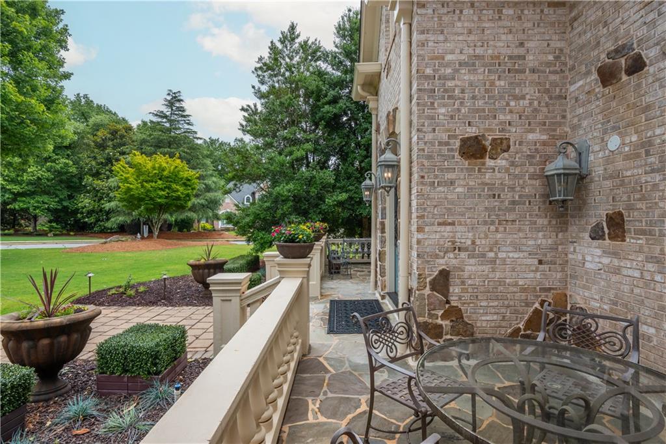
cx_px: 333
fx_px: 333
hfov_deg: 90.0
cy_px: 222
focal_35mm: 18
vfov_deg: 67.3
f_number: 10
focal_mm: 18
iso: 800
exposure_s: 1/640
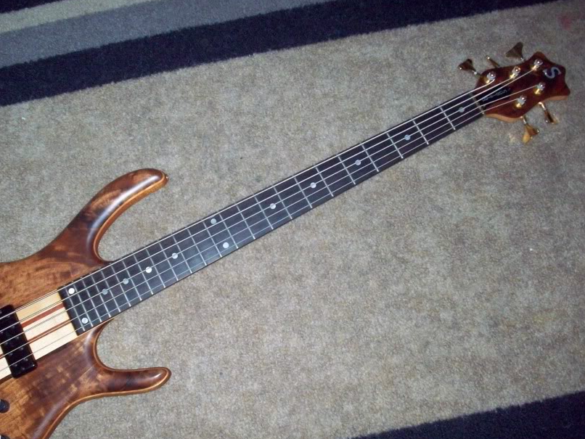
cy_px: 228
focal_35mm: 47
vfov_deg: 30.9
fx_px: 795
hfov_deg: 40.2
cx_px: 231
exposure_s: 1/64
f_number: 2.8
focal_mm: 6.2
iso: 200
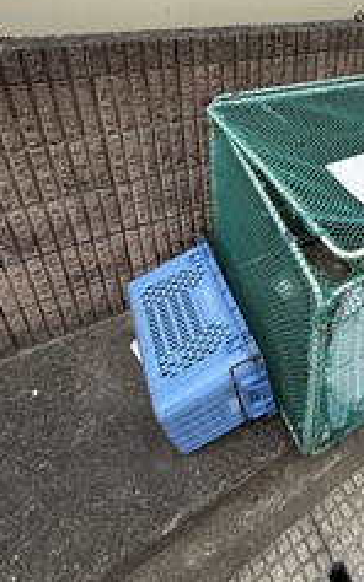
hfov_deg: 45.1
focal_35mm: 25
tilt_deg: -27.4
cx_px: 322
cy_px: 140
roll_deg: -5.1
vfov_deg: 67.6
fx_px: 397
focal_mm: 2.22
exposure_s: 1/374
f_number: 2.2
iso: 50
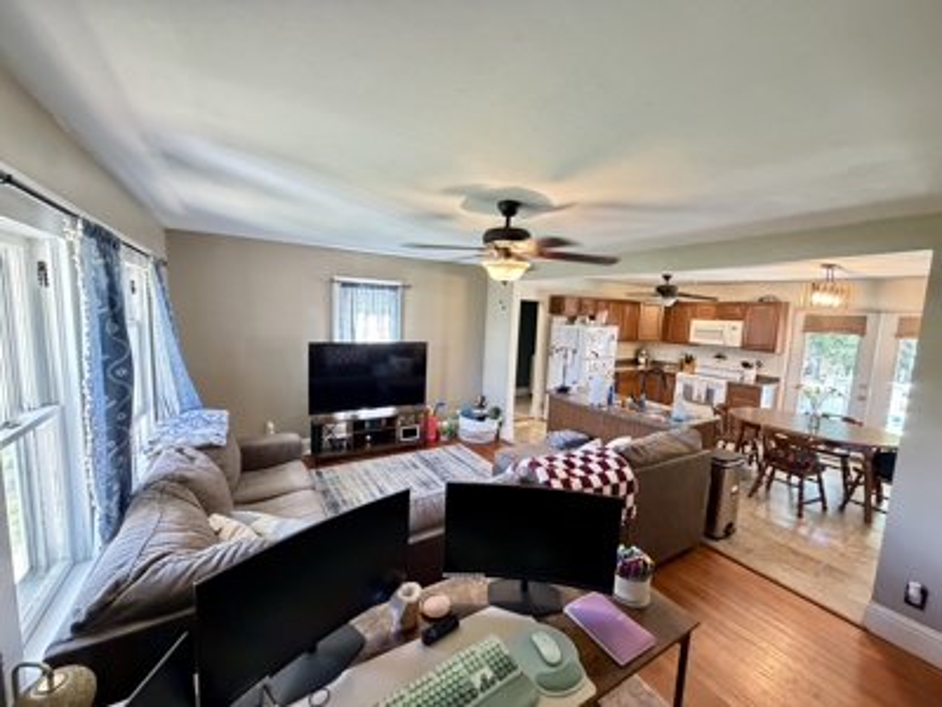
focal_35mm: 14
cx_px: 471
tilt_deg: -5.8
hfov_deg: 102.1
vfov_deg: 85.7
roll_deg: -1.8
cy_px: 354
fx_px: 381
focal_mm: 2.22
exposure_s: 1/60
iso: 640
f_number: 2.2
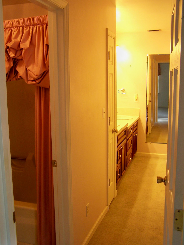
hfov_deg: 37.7
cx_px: 92
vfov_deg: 49.0
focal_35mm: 38
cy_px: 122
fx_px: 269
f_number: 2.8
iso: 64
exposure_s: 1/10
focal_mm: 6.3
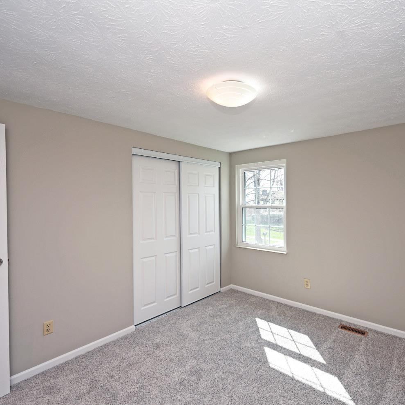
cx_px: 228
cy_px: 203
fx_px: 238
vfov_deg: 80.7
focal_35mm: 18
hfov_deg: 80.3
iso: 200
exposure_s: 1/100
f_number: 5
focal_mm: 14
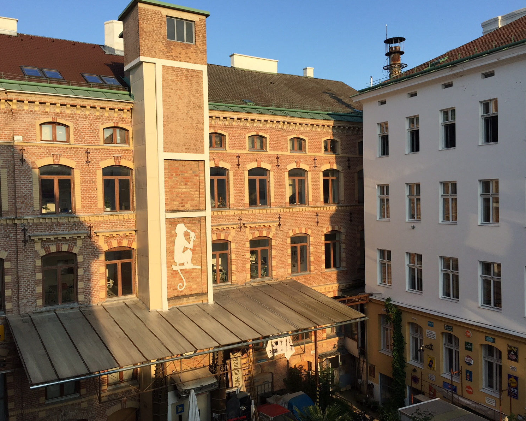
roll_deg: +0.0
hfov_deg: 57.1
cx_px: 239
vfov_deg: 47.1
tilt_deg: -0.8
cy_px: 212
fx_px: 483
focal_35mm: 31
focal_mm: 4.15
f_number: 2.2
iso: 32
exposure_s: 1/989
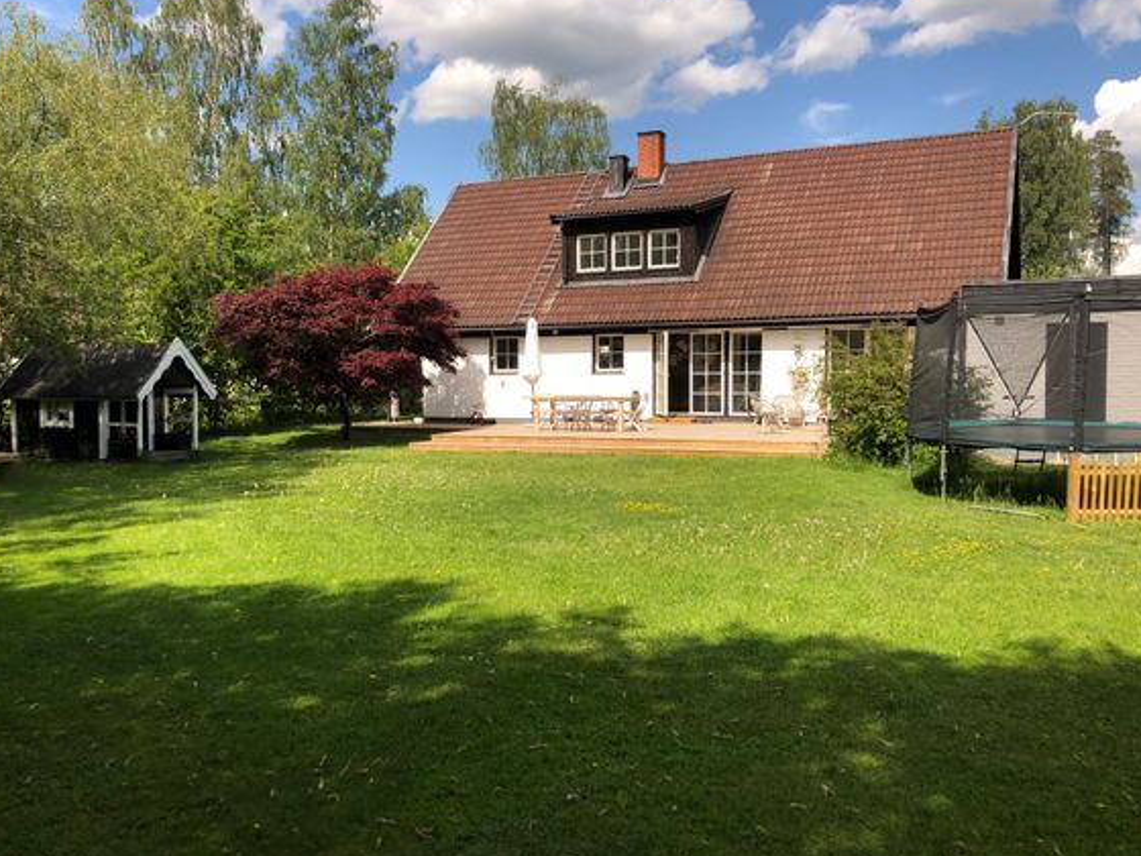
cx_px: 587
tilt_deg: -1.8
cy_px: 428
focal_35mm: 30
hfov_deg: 60.0
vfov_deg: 46.8
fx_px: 989
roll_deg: +2.2
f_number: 1.8
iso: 25
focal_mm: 3.99
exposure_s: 1/1779
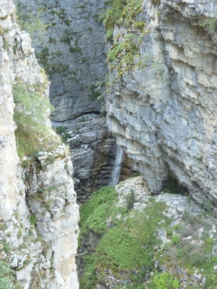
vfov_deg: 21.8
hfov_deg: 16.4
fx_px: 752
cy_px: 144
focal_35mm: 90
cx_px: 108
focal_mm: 14.7
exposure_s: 1/40
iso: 500
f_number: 4.3
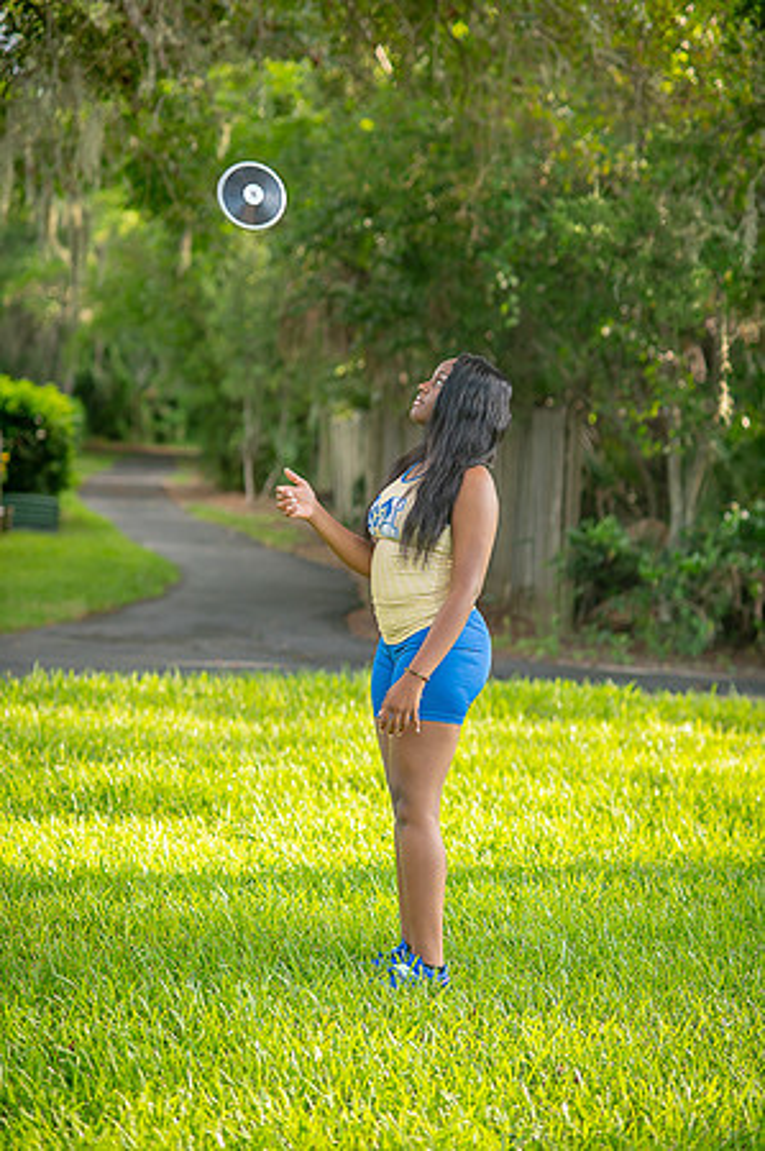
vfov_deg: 23.9
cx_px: 382
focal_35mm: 85
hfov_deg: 16.0
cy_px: 576
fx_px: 2715
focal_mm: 85
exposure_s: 1/100
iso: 100
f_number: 3.5
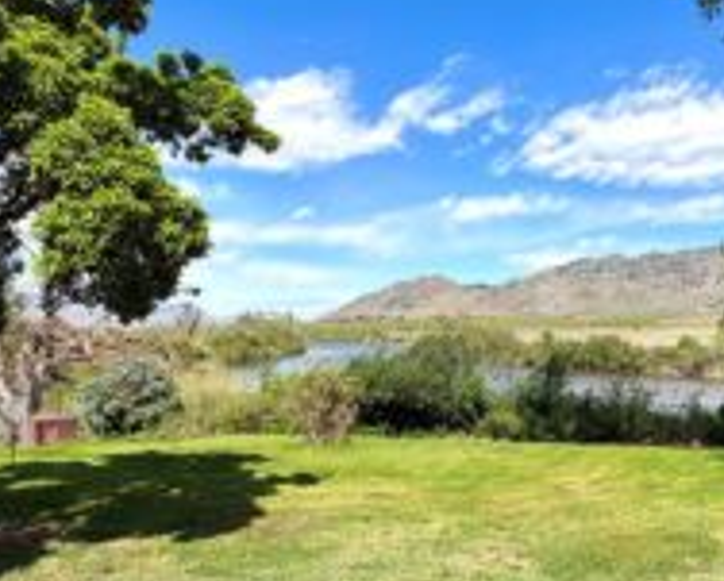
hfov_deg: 58.7
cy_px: 339
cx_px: 493
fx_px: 622
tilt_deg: +0.0
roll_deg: +1.5
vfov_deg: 49.9
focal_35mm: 29
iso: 25
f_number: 2.2
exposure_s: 1/770
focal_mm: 2.22
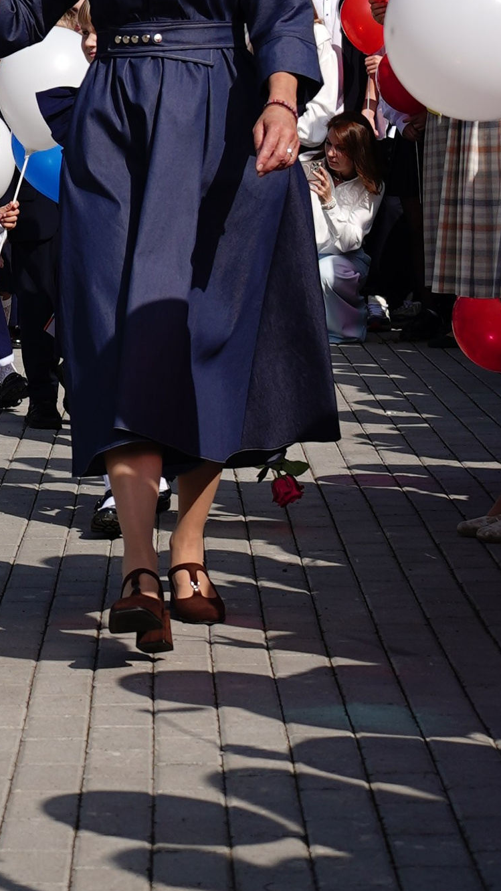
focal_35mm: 145
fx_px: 3425
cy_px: -29
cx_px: -191
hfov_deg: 8.2
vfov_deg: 14.5
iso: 80
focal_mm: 32
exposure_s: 1/1250
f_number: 4
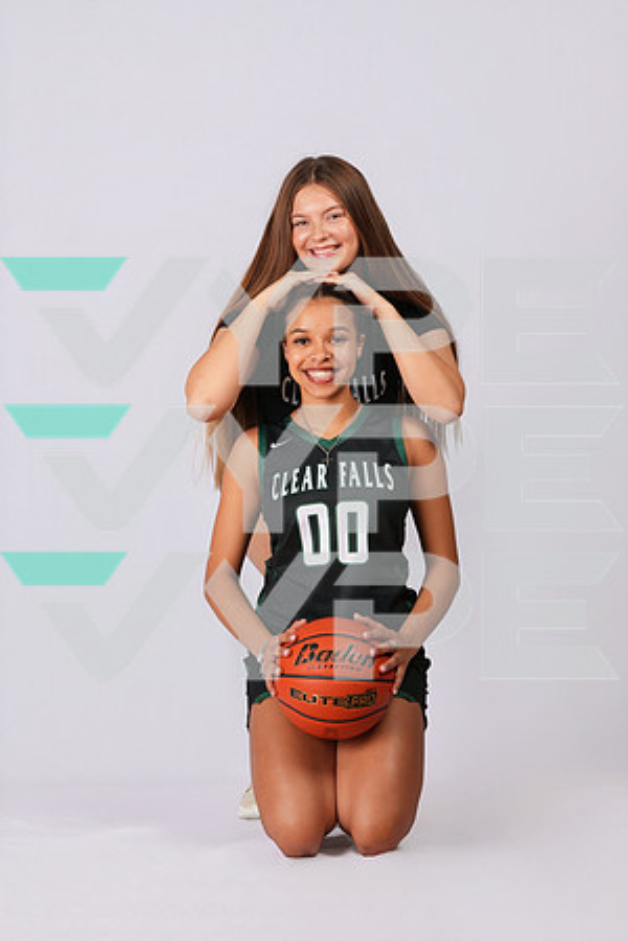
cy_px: 470
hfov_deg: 15.9
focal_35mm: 86
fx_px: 2250
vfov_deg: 23.6
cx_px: 314
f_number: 11
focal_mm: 86
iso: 400
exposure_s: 1/200
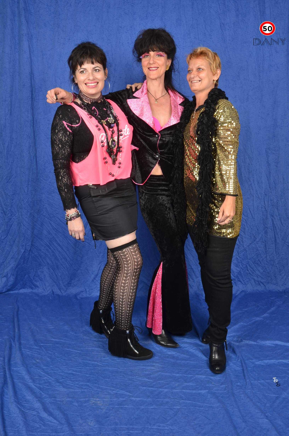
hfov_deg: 39.8
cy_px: 218
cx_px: 144
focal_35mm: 33
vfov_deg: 57.3
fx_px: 399
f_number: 11
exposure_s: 1/100
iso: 100
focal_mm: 22
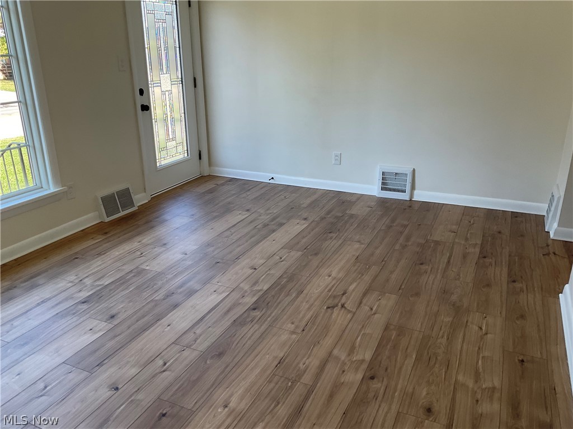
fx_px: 480
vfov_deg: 48.2
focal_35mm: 29
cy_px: 214
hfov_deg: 61.7
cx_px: 286
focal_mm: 3
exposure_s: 1/120
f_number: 1.8
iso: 32
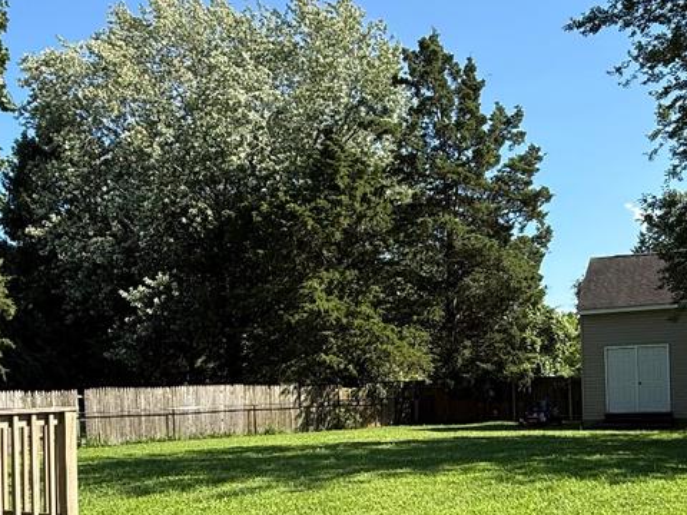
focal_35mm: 42
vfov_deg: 33.6
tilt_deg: -0.4
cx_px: 435
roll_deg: +2.0
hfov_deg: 44.4
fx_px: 834
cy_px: 395
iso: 50
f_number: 2.2
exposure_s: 1/799
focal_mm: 2.22
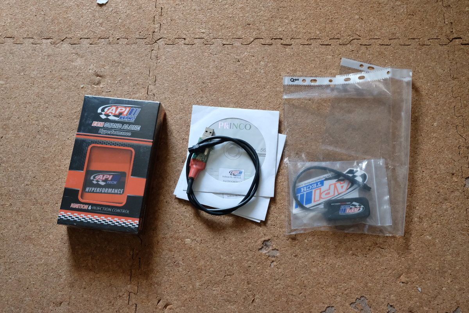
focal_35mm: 35
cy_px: 156
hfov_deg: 54.4
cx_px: 234
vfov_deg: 37.9
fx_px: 456
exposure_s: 1/60
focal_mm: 23
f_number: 8
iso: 4000
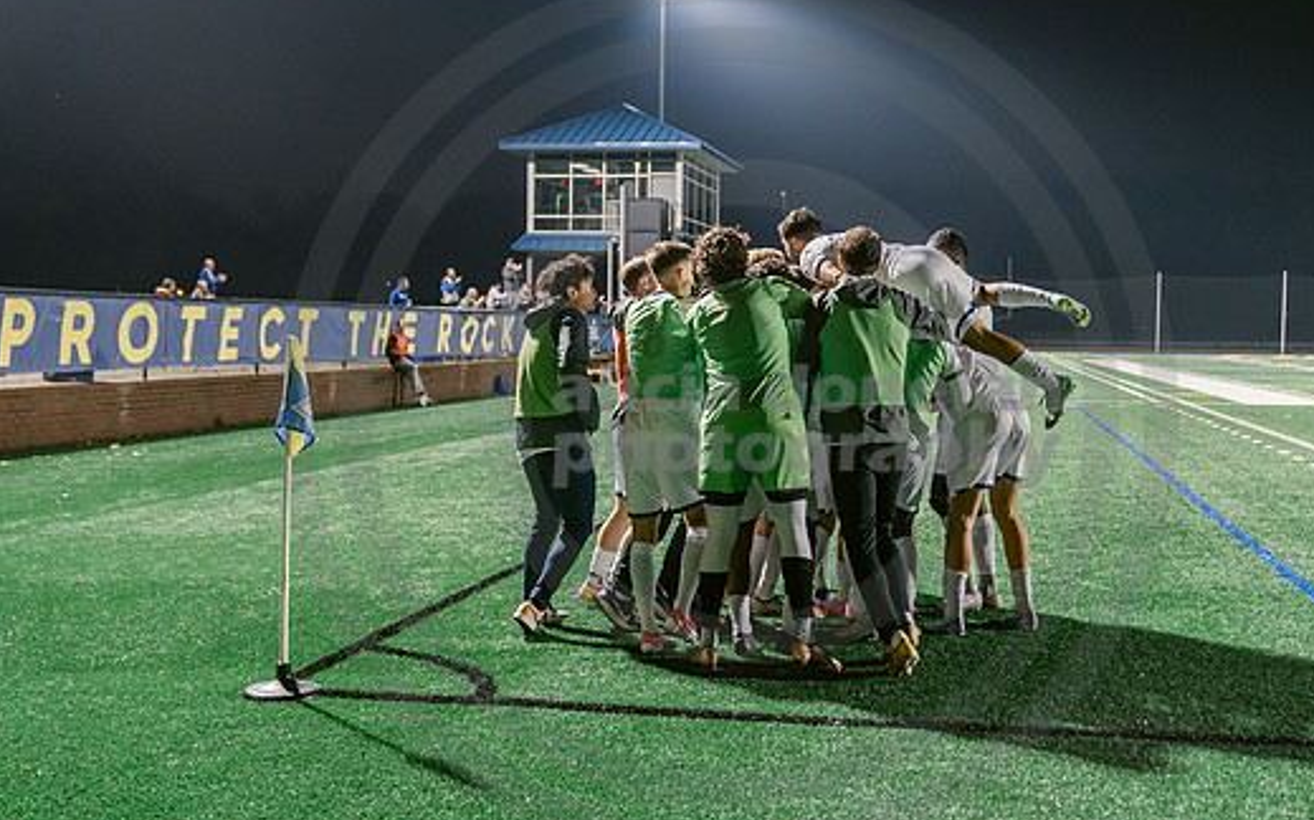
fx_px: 1468
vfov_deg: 31.2
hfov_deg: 48.1
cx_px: 729
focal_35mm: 41
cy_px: 416
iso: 2500
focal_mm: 36
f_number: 3.2
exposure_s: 1/100
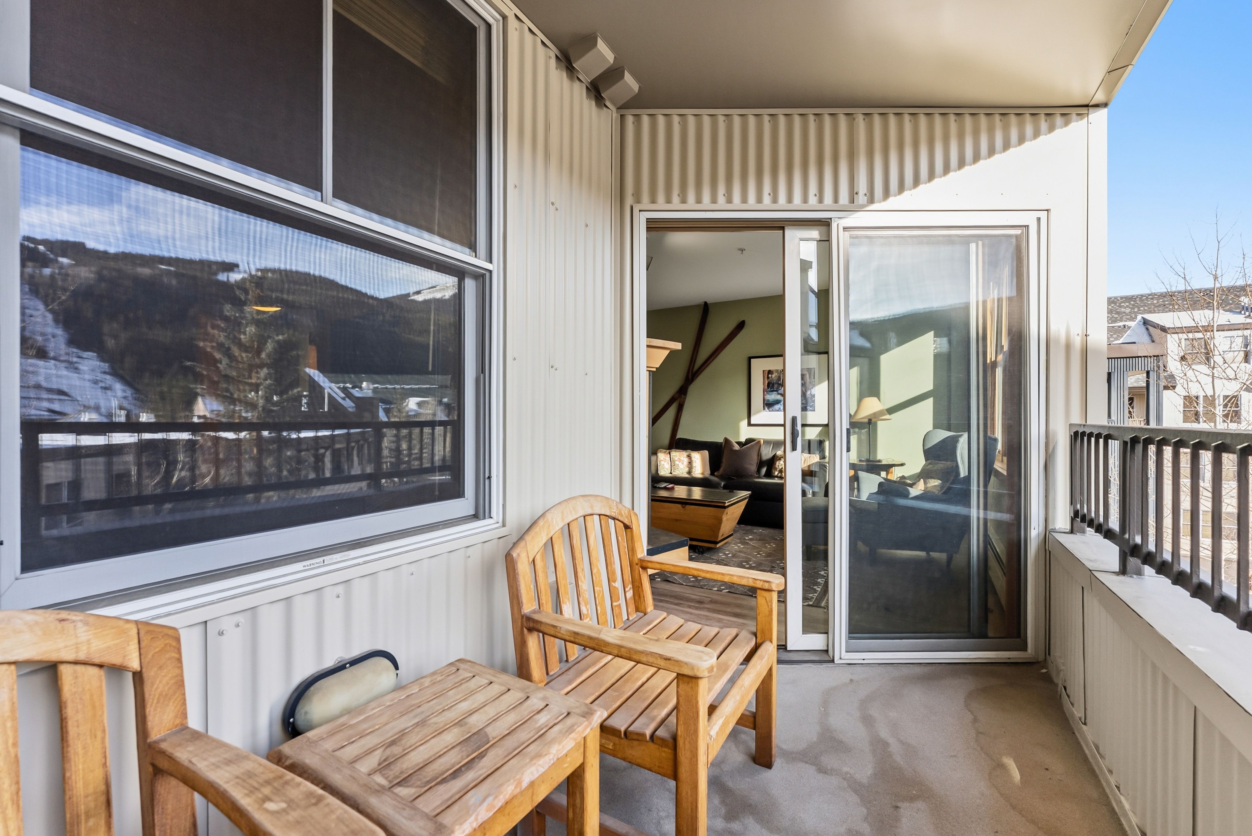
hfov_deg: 104.2
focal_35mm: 14
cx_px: 626
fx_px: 487
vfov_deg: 81.3
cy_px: 418
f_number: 6.3
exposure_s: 1/250
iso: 640
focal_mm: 14
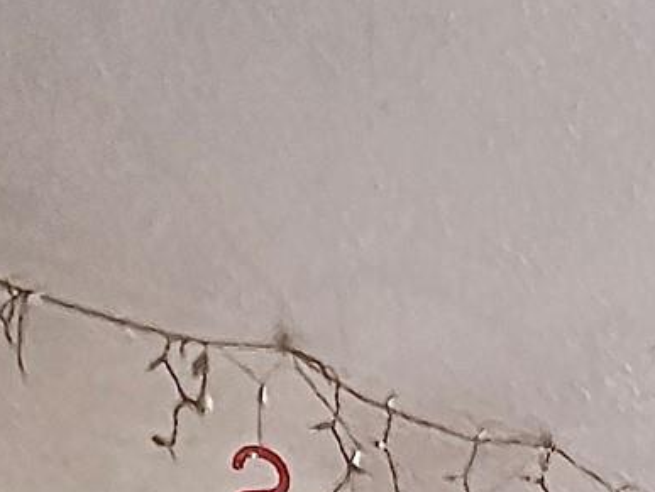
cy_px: 1266
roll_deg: -1.8
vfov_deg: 13.2
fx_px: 1402
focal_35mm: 74
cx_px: 658
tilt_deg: -5.3
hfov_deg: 25.0
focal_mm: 2.22
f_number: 2.2
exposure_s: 1/60
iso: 1000
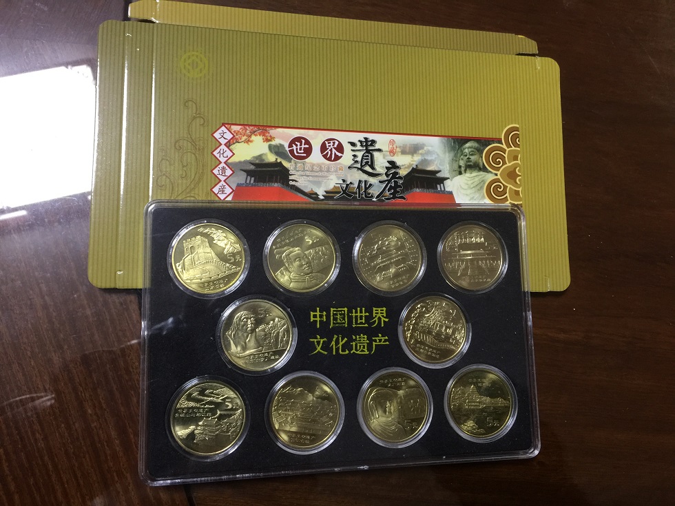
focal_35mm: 29
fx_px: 565
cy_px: 253
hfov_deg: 61.7
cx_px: 338
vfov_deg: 48.2
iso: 80
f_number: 2.2
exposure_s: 1/17
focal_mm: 4.15
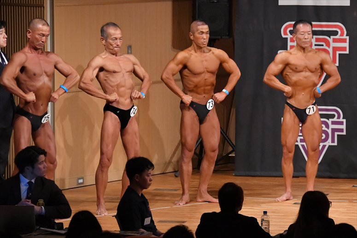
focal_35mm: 255
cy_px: 119
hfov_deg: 8.1
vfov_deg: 5.4
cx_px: 178
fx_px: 2528
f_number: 5.6
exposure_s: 1/400
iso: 9000
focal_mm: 170
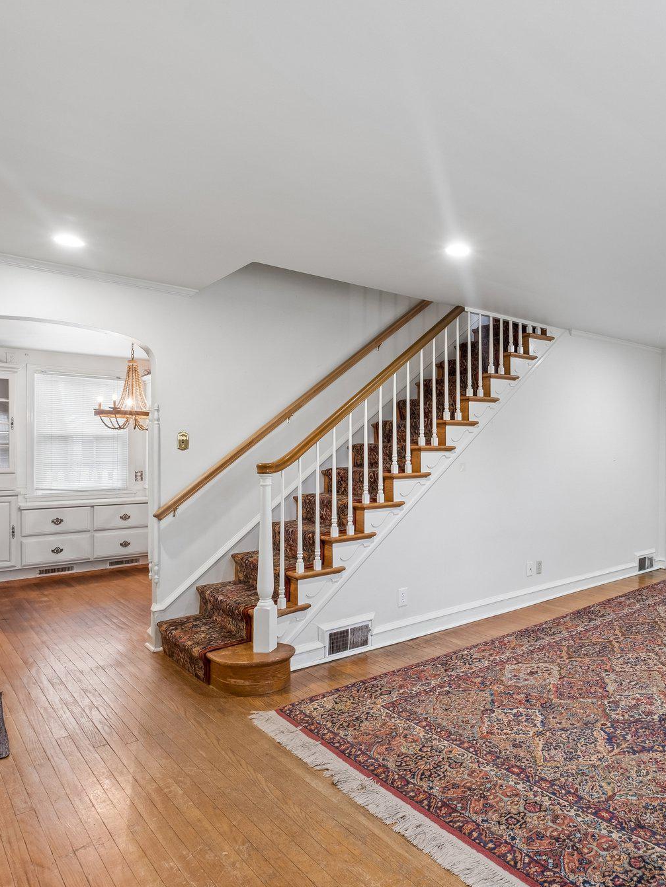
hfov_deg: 56.9
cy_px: 450
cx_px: 528
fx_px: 564
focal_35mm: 22
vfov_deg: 76.4
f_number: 8
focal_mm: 10
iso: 250
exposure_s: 1/4
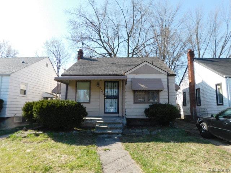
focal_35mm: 23
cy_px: 86
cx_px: 116
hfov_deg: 73.9
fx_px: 153
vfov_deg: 58.9
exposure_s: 1/640
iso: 125
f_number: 3
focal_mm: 4
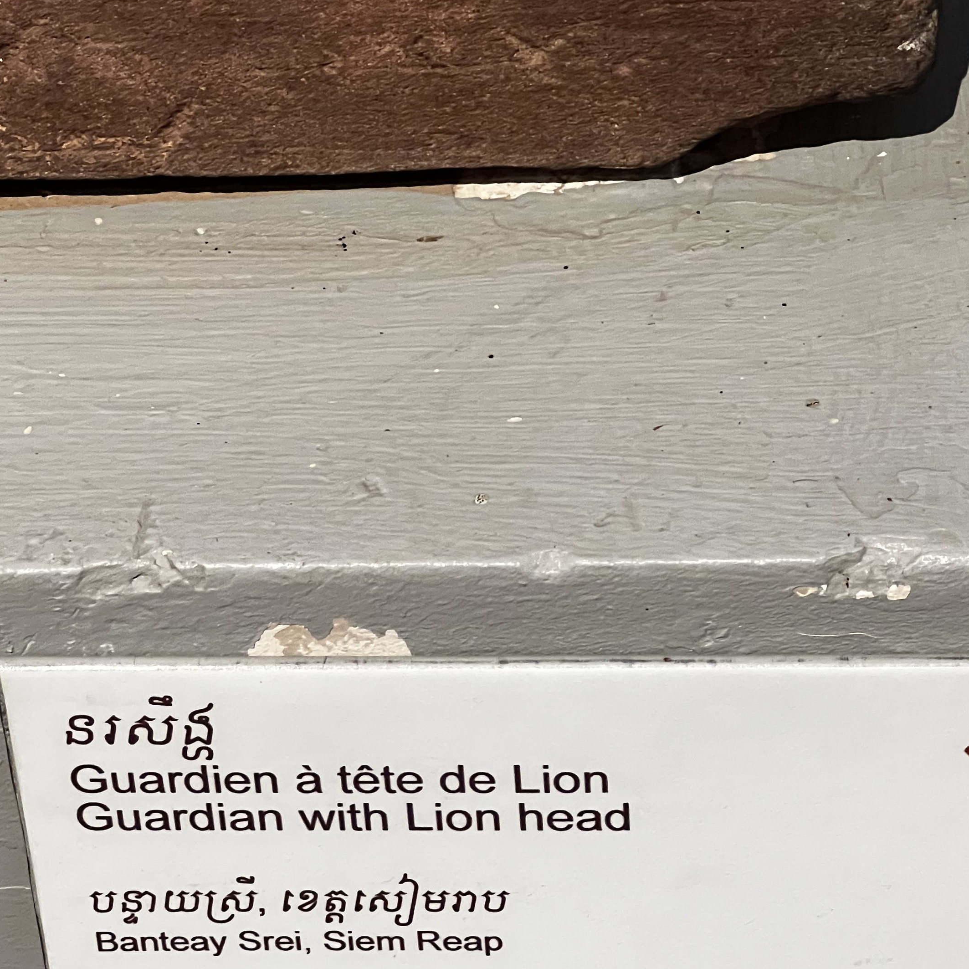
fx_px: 4054
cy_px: 651
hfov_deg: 13.6
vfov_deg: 13.6
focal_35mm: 128
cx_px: 608
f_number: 2.8
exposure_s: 1/50
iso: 400
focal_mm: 9
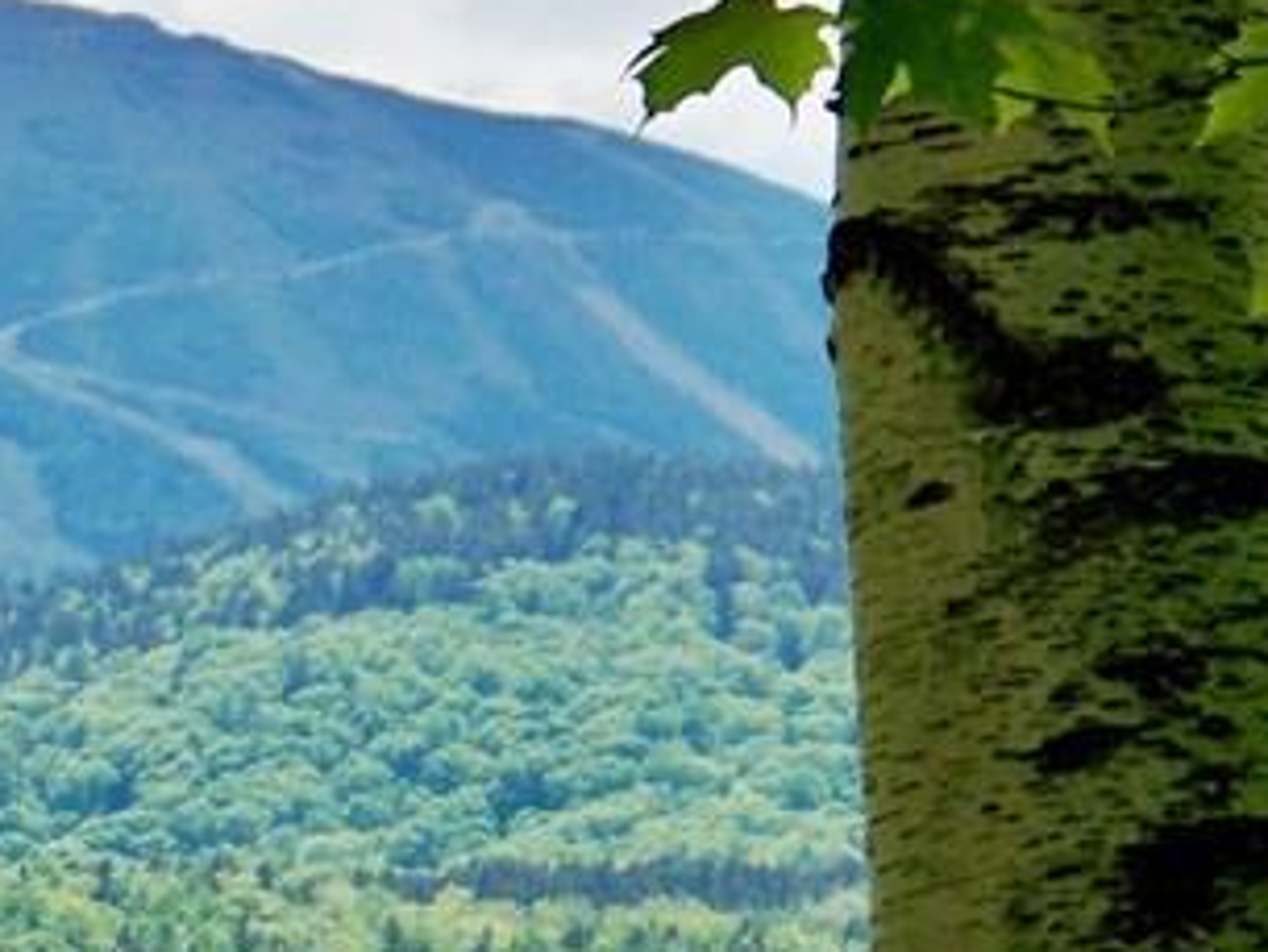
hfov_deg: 4.8
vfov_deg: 3.6
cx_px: -116
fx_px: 15244
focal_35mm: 416
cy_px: 811
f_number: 3.2
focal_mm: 21.1
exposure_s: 1/800
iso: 64
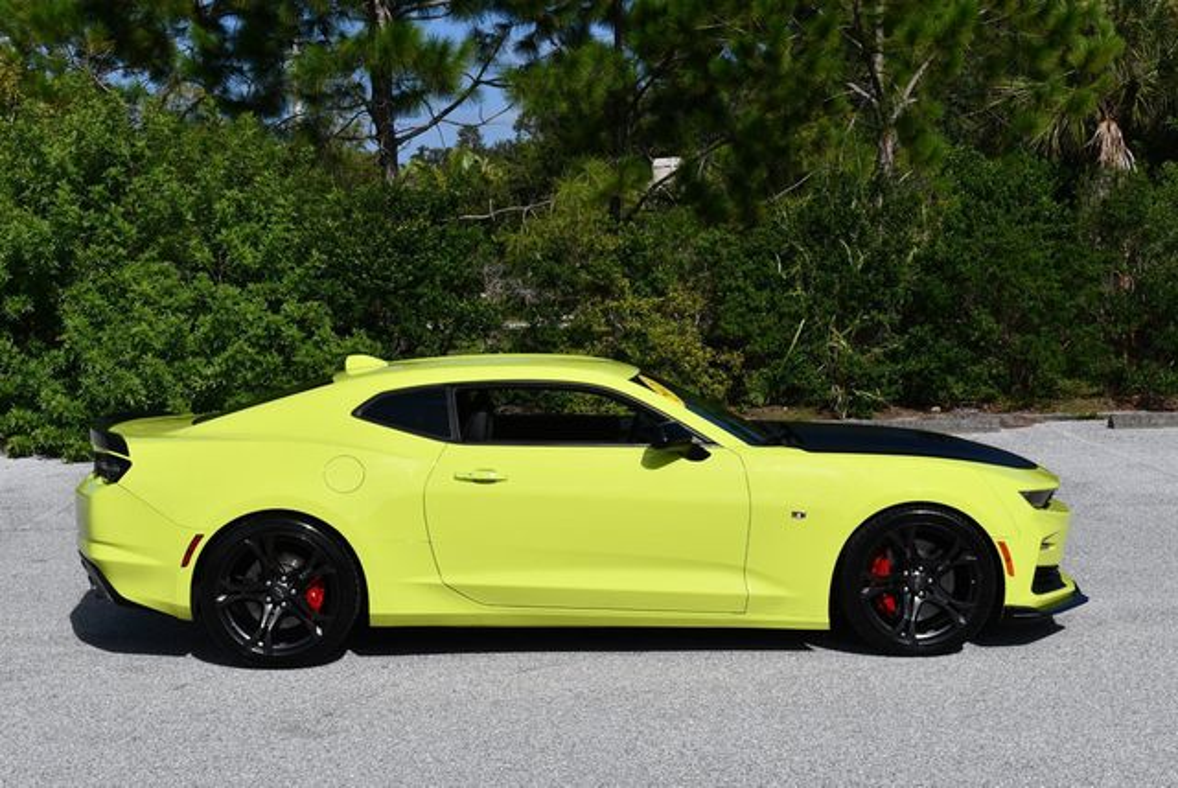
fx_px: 1900
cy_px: 394
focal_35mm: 58
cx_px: 589
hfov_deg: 34.5
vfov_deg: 23.4
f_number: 10
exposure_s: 1/400
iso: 100
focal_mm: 29
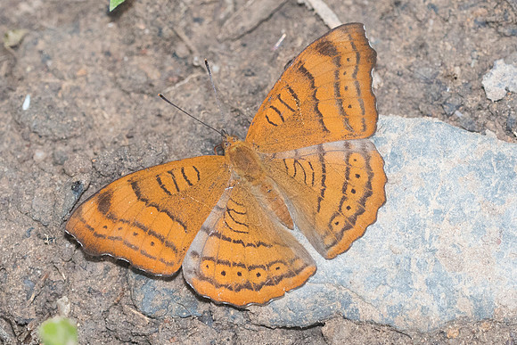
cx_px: 292
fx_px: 7452
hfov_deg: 4.0
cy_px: 183
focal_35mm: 519
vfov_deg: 2.7
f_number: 5.6
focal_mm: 150
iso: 800
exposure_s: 1/250
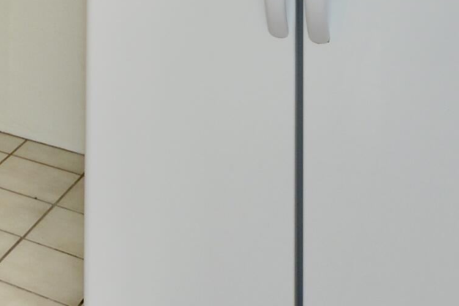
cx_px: -248
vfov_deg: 14.7
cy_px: -267
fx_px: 1020
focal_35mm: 80
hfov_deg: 21.1
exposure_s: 1/60
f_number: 7.1
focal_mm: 20
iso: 800
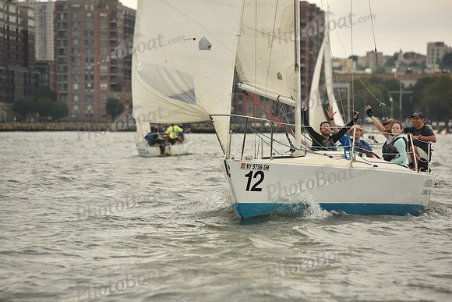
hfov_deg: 10.3
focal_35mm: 200
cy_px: 151
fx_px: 2512
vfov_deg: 6.9
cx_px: 226
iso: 320
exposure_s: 1/1600
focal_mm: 200
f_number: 5.6
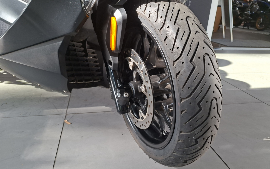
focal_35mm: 25
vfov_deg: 49.0
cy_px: 100
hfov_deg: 72.5
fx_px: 184
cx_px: 138
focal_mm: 5.54
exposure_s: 1/122
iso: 40
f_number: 1.8
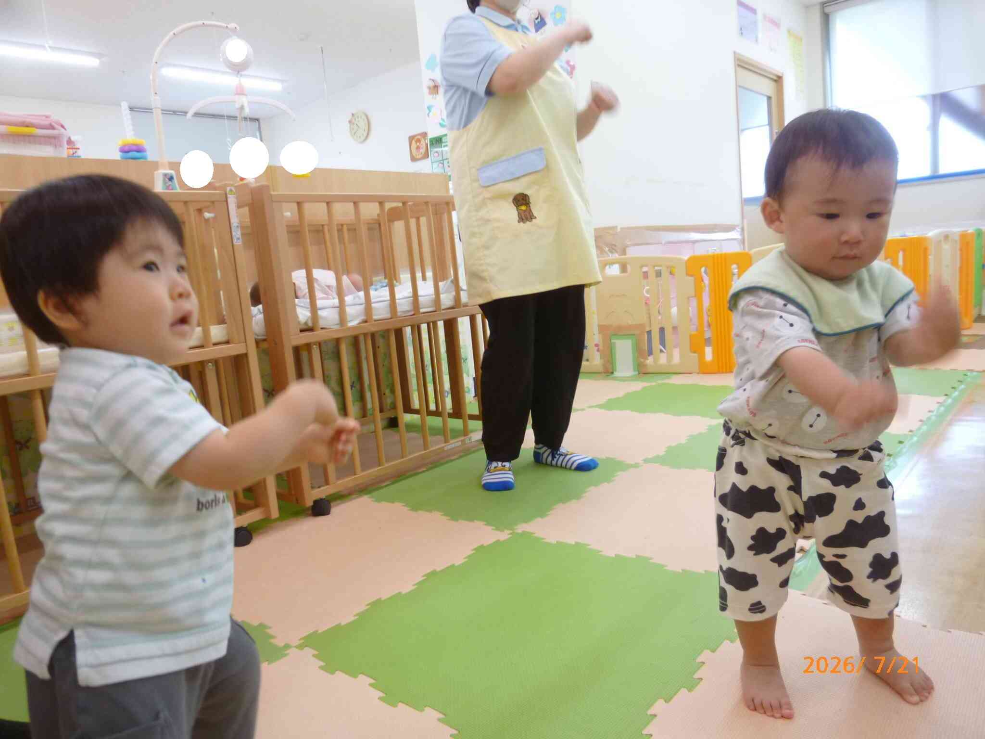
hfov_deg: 71.6
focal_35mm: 24
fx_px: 683
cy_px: 370
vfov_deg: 56.8
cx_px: 492
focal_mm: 4.3
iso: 160
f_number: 2.5
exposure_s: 1/60
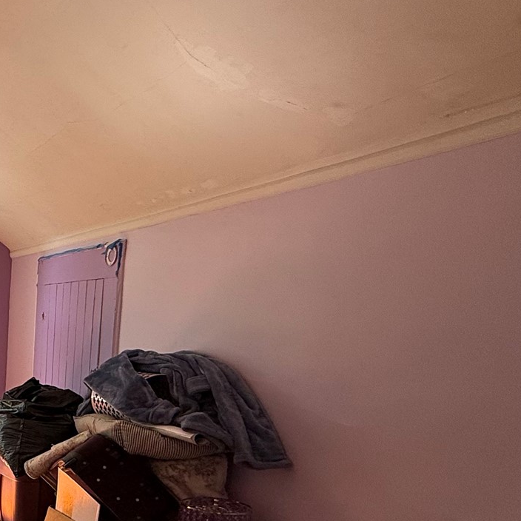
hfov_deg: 30.3
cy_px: 440
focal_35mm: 36
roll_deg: +1.1
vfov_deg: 43.2
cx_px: -228
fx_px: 613
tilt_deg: -9.7
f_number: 2.2
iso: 64
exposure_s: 1/129
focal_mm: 2.22
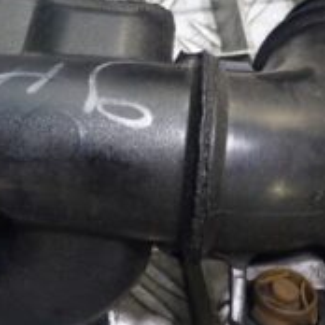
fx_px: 807
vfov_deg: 22.7
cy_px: 133
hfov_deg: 21.9
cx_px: 2
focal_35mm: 76
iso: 200
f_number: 1.8
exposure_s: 1/50
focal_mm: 5.23
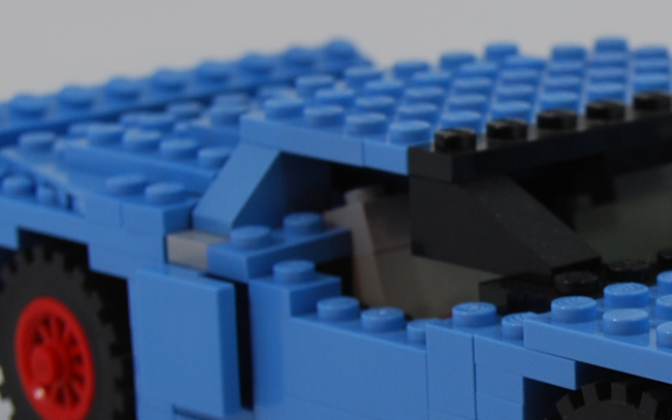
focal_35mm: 173
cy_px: 218
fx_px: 3169
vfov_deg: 7.6
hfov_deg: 12.0
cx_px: 700
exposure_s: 1/60
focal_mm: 38
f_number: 8
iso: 180
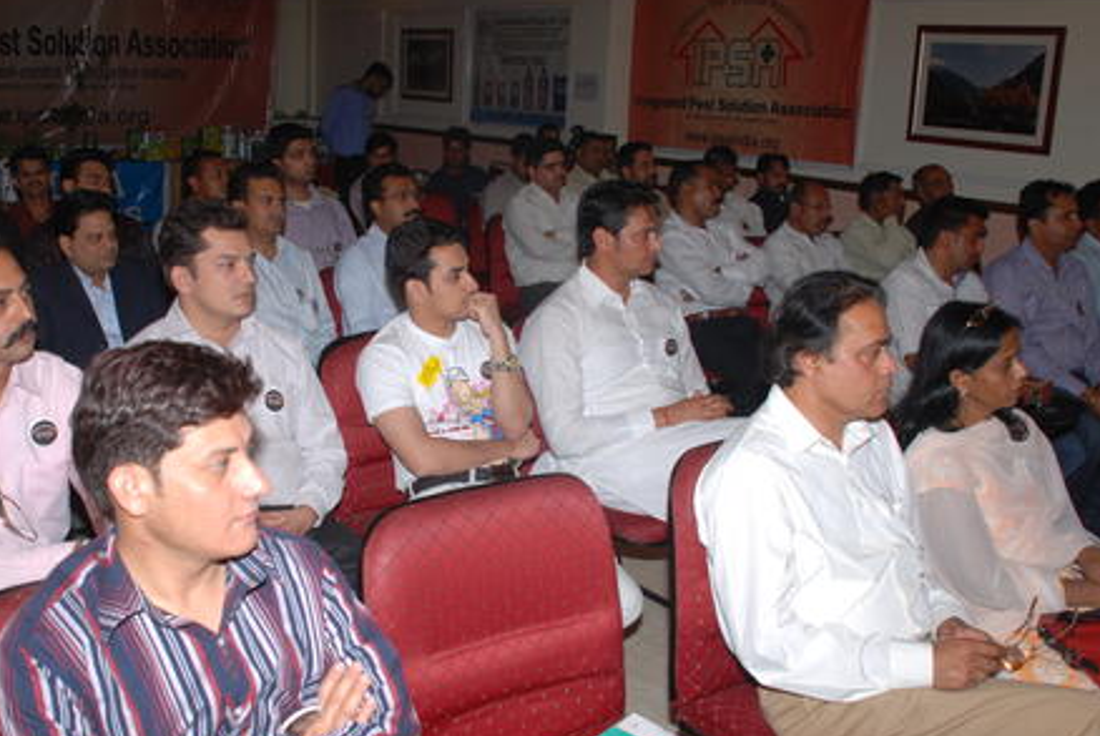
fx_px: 1132
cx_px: 452
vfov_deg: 36.0
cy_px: 409
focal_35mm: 37
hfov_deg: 51.6
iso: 200
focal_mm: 18
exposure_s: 1/125
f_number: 9
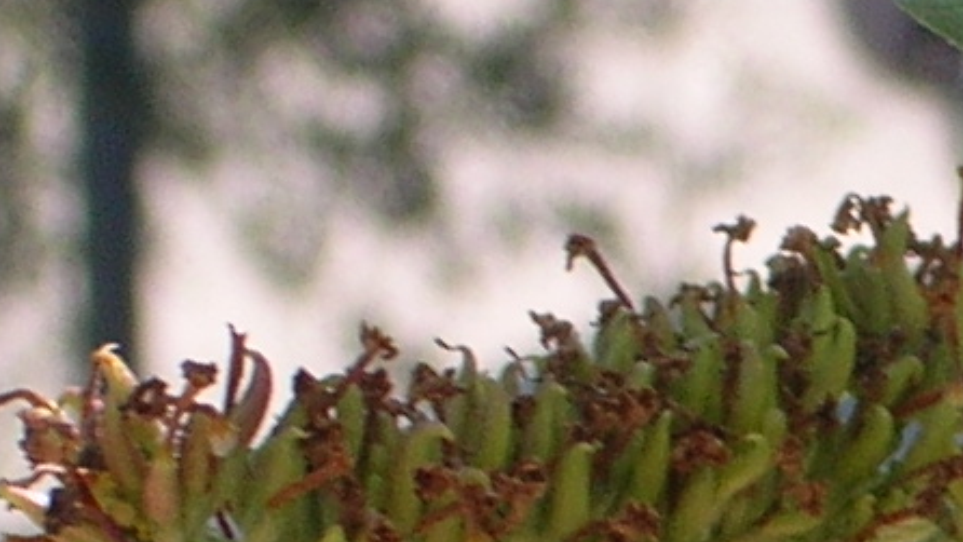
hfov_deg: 3.7
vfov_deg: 2.1
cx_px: 1738
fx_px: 14965
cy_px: 423
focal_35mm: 586
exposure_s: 1/88
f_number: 4.9
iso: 50
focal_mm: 17.4
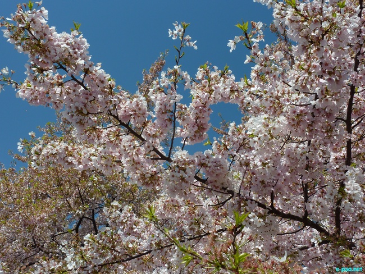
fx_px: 369
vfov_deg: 40.7
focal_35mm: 35
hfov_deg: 52.6
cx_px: 182
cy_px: 137
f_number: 5.6
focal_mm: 5.7
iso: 80
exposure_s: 1/500
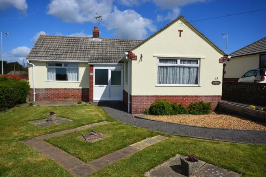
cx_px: 133
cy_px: 88
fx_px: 188
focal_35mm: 26
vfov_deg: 50.4
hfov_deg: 70.4
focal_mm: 17
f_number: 11
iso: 180
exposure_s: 1/500
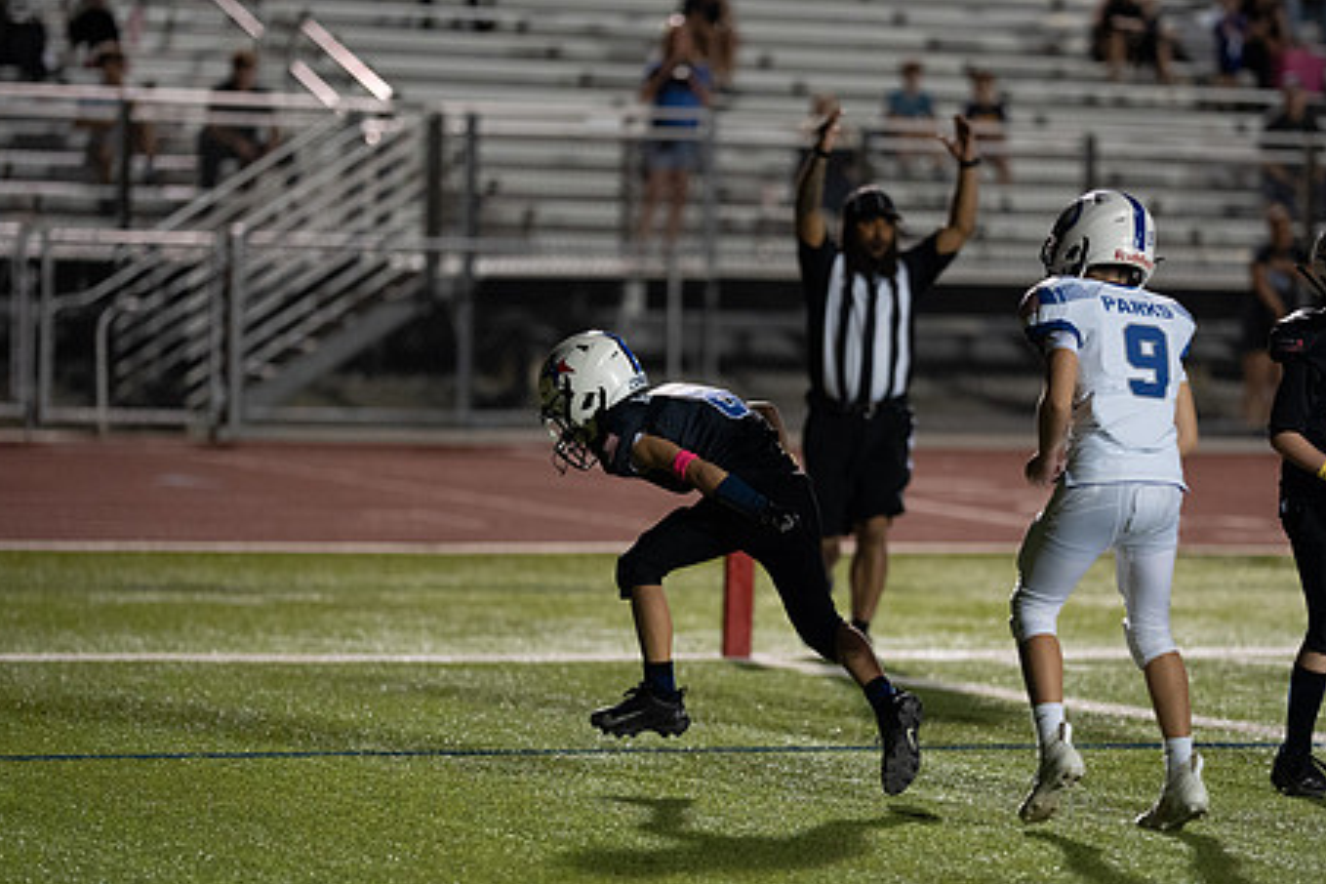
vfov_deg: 7.9
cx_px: 784
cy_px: 517
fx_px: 6372
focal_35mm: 173
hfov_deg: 11.9
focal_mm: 135
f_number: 2
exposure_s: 1/1000
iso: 3200
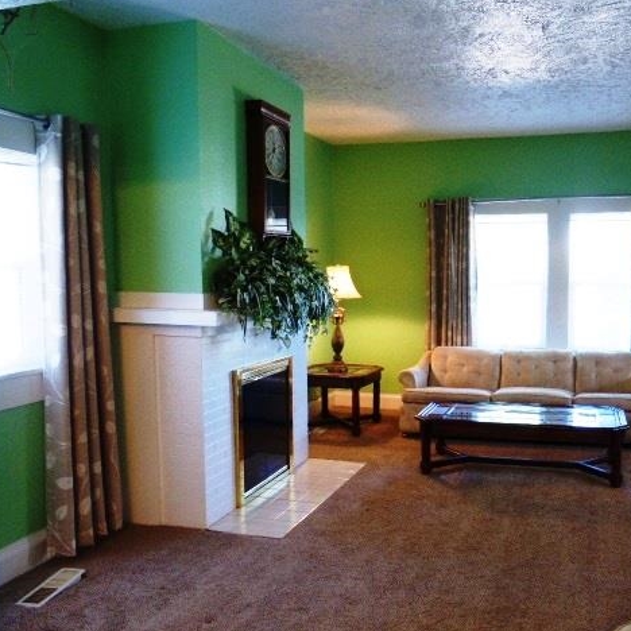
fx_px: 598
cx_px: 425
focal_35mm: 29
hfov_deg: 54.4
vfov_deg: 55.6
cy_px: 316
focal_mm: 4.3
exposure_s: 1/8
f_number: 3.3
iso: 125
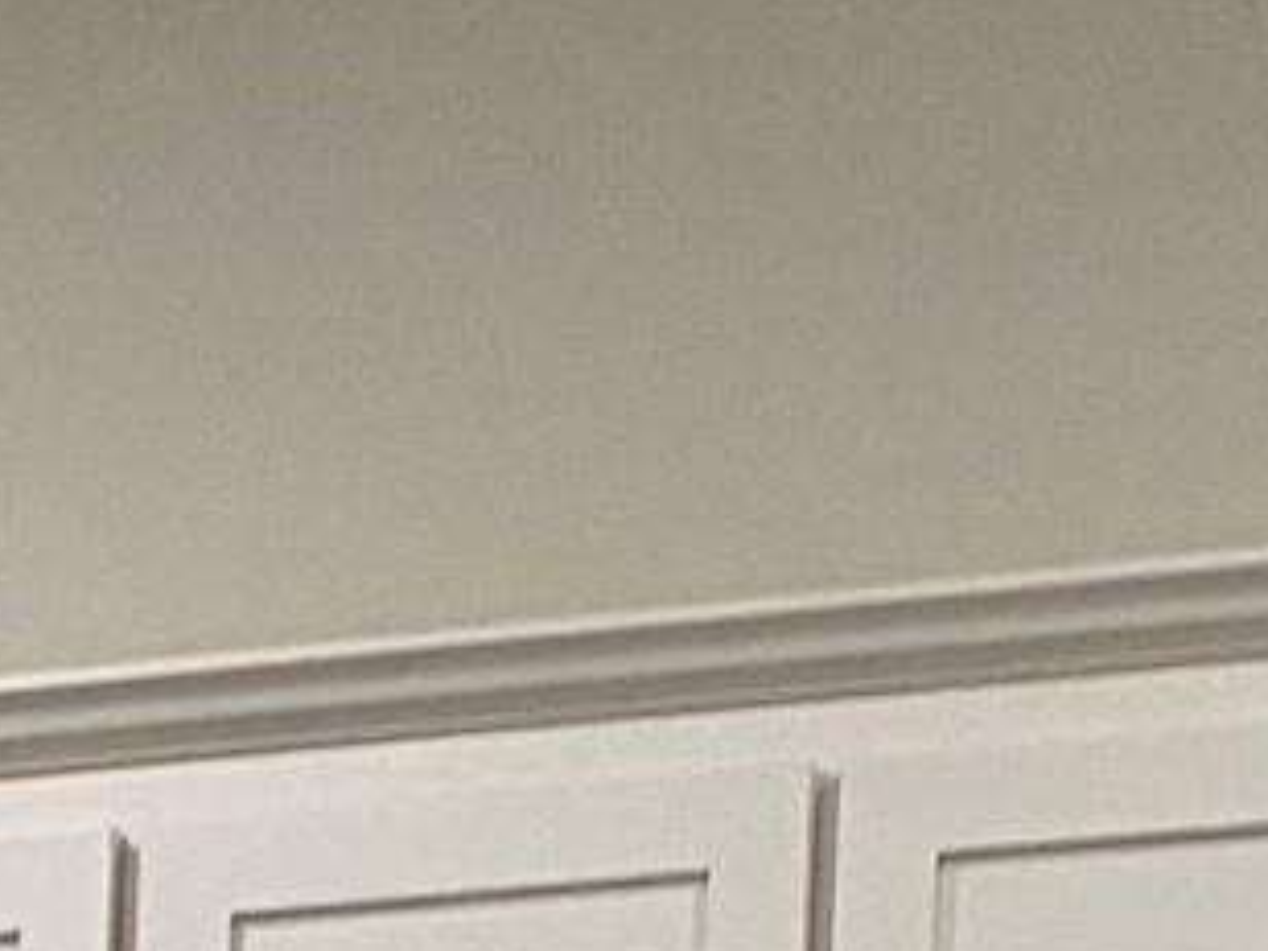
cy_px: 2886
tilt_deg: -6.7
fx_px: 6337
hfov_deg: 10.8
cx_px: -889
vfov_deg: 7.5
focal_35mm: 173
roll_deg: +1.1
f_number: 1.8
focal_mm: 4.25
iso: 80
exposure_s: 1/60
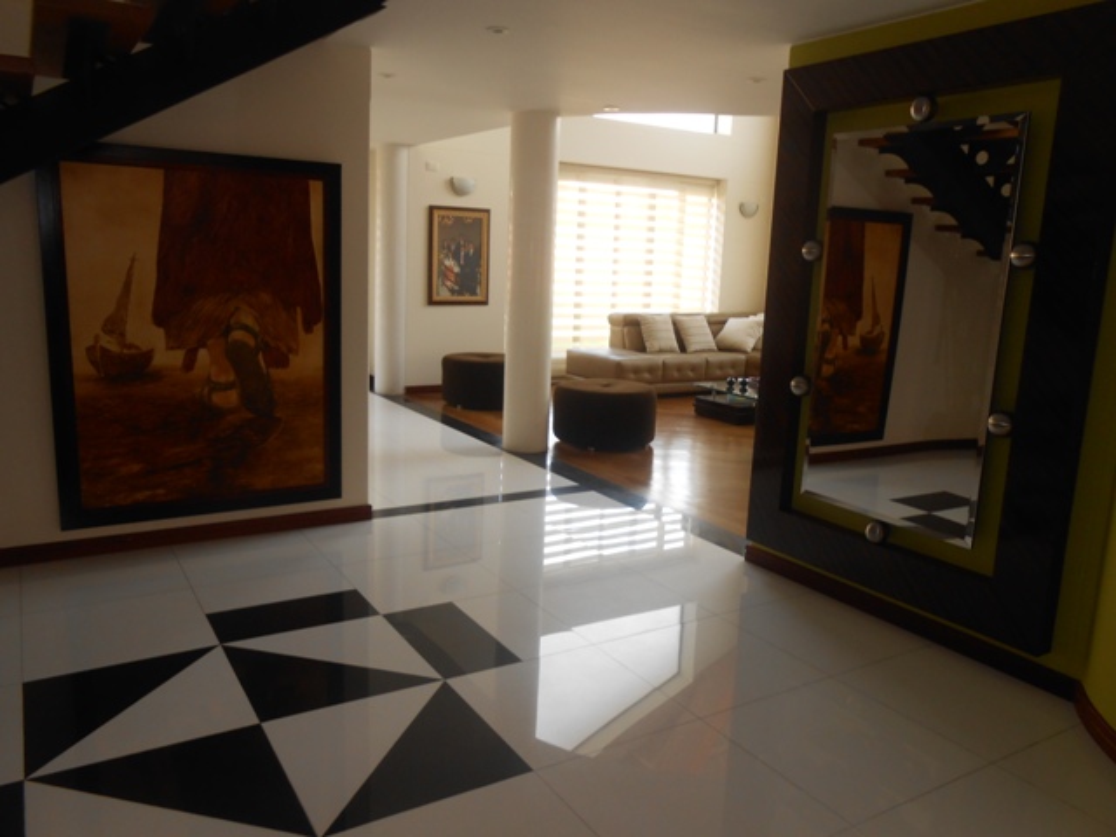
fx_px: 838
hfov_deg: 67.3
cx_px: 558
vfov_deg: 53.1
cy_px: 418
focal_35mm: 26
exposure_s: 1/30
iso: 125
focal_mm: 4.6
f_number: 3.5
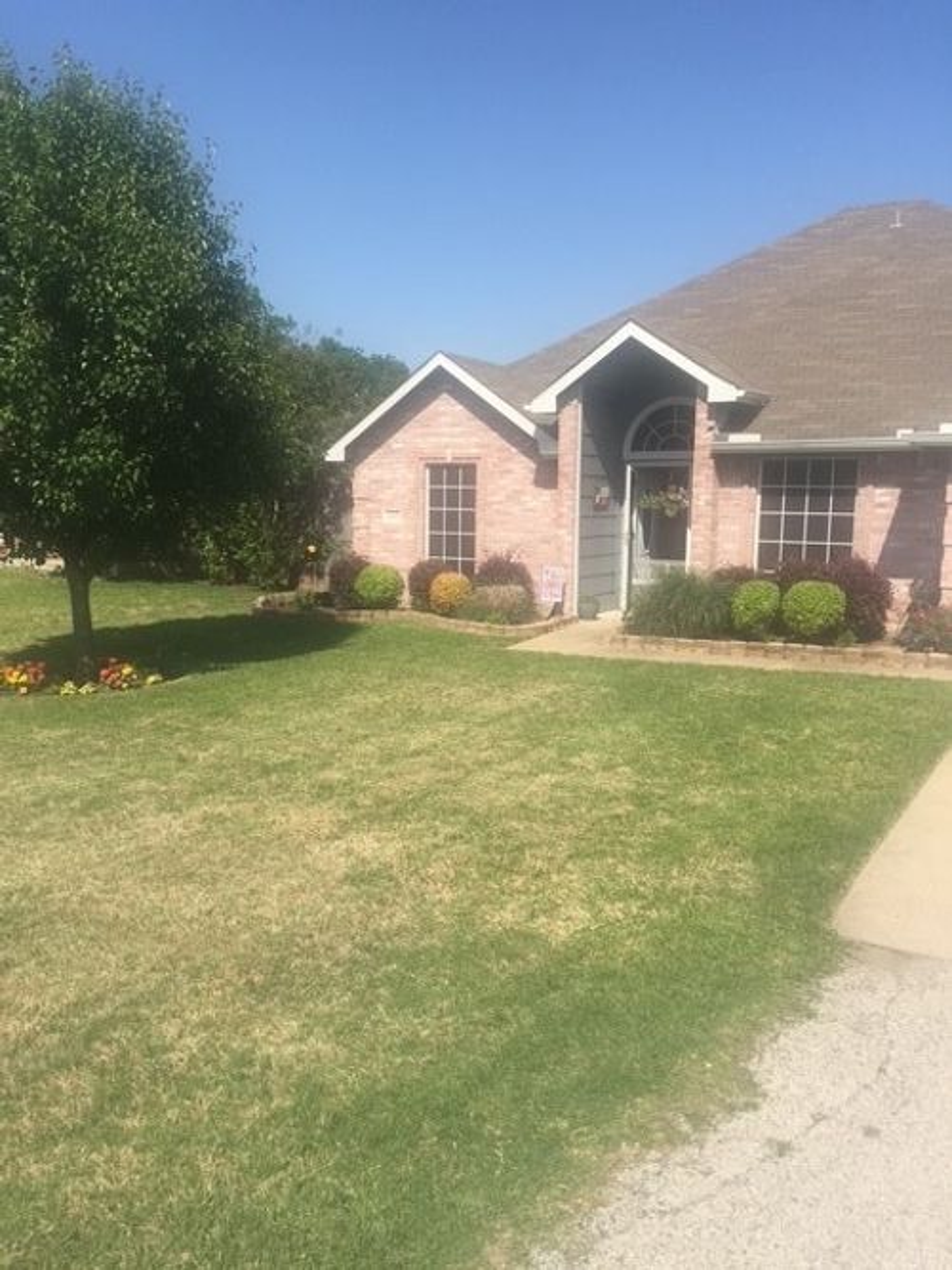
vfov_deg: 61.7
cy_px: 635
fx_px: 1064
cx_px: 476
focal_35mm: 29
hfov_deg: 48.2
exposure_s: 1/2083
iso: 32
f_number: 2.2
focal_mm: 4.15
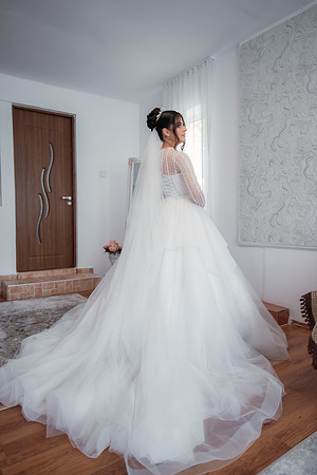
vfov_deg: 73.7
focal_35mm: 24
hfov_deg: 53.1
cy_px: 238
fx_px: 317
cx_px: 158
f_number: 2.8
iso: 1600
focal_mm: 24
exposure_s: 1/250
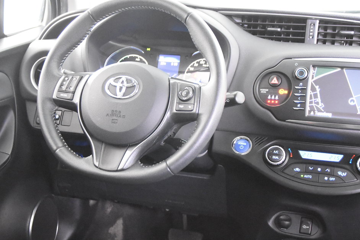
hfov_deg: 40.3
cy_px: 138
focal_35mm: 49
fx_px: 490
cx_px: 165
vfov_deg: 27.5
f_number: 3
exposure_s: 1/40
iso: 11400
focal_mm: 24
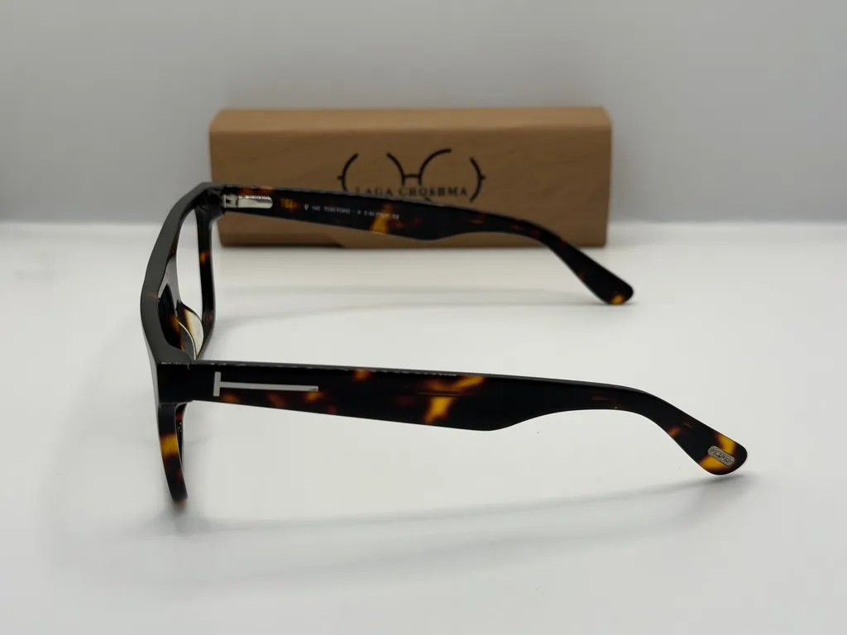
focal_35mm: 48
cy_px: 318
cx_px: 424
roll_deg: +1.4
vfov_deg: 30.3
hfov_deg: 39.7
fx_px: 1174
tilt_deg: -21.6
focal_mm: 6.76
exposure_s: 1/427
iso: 64
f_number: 1.78
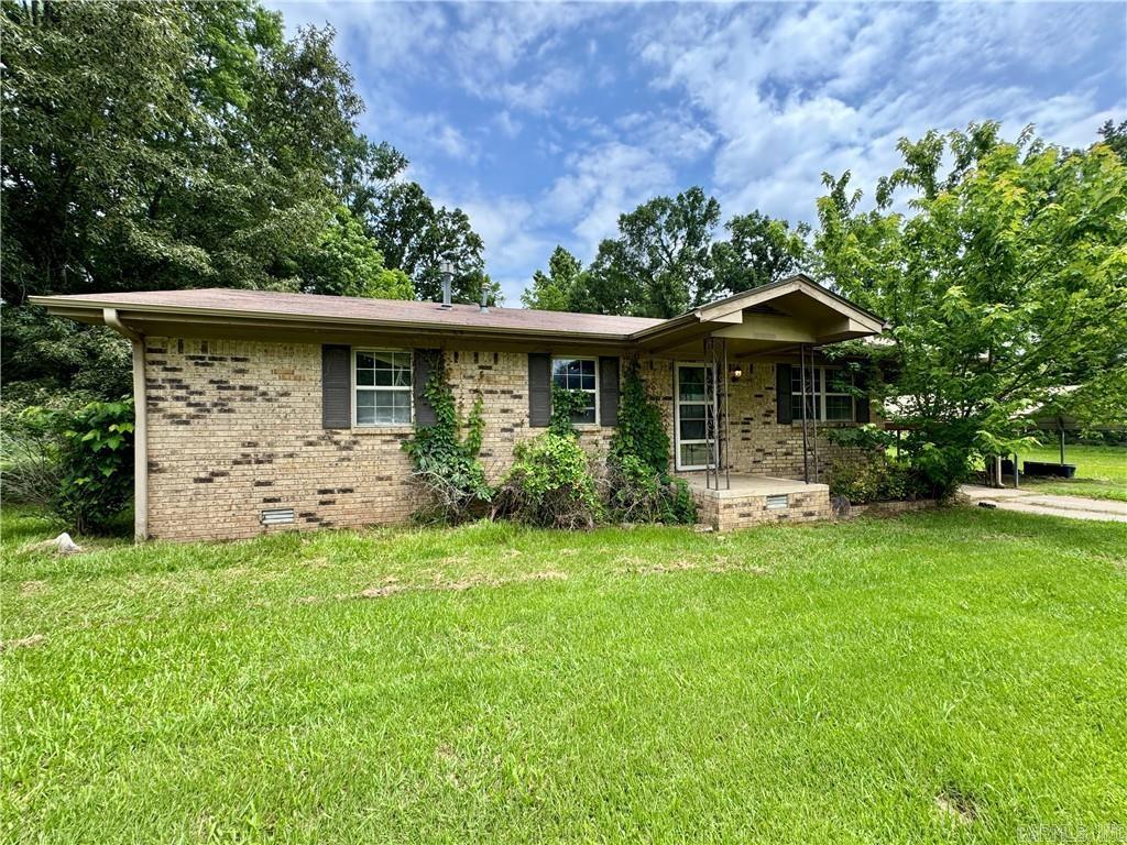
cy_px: 422
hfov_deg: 102.1
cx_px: 564
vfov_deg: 85.7
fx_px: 456
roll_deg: +0.1
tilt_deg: +0.6
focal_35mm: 14
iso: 40
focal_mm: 2.22
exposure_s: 1/578
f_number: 2.2
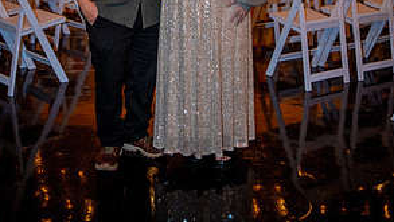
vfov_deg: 18.2
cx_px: 196
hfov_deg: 34.3
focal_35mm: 61
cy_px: -78
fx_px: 637
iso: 2500
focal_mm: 38
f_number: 2.8
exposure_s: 1/160
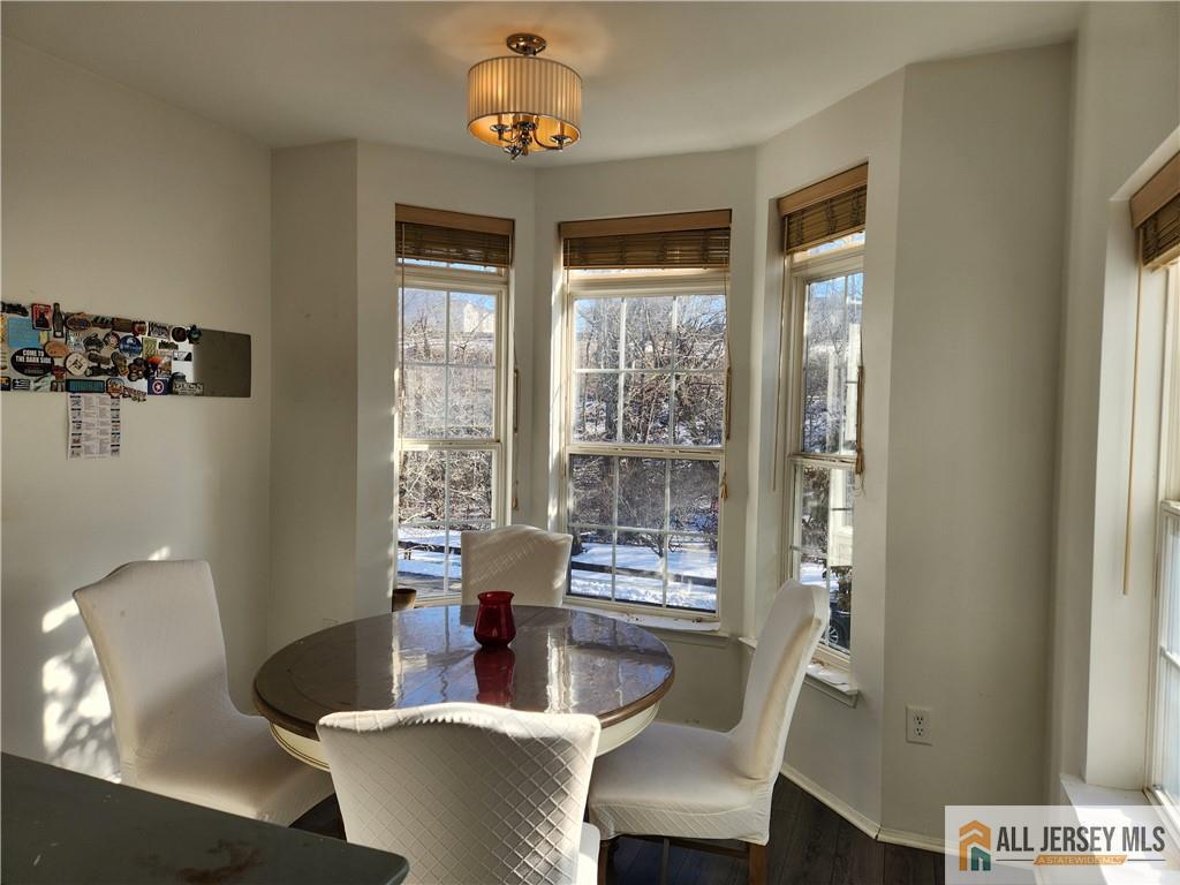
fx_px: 784
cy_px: 442
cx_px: 590
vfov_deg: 58.9
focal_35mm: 23
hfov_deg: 73.9
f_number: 1.8
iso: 20
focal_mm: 5.4
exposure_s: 1/304
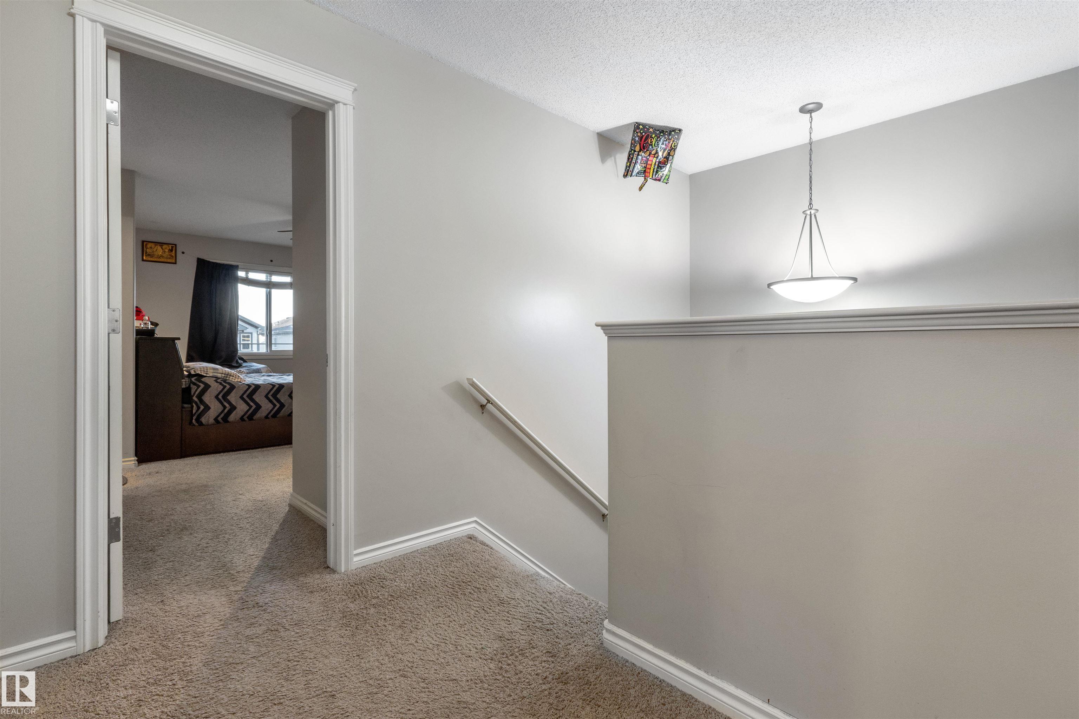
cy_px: 360
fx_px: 495
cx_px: 540
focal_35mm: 16
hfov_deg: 95.0
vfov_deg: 72.1
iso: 200
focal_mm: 11
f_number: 8
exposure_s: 1/3
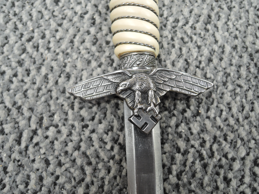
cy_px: 97
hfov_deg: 71.6
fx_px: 180
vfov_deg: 56.8
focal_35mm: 24
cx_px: 130
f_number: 2.8
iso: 125
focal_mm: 5.1
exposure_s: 1/30
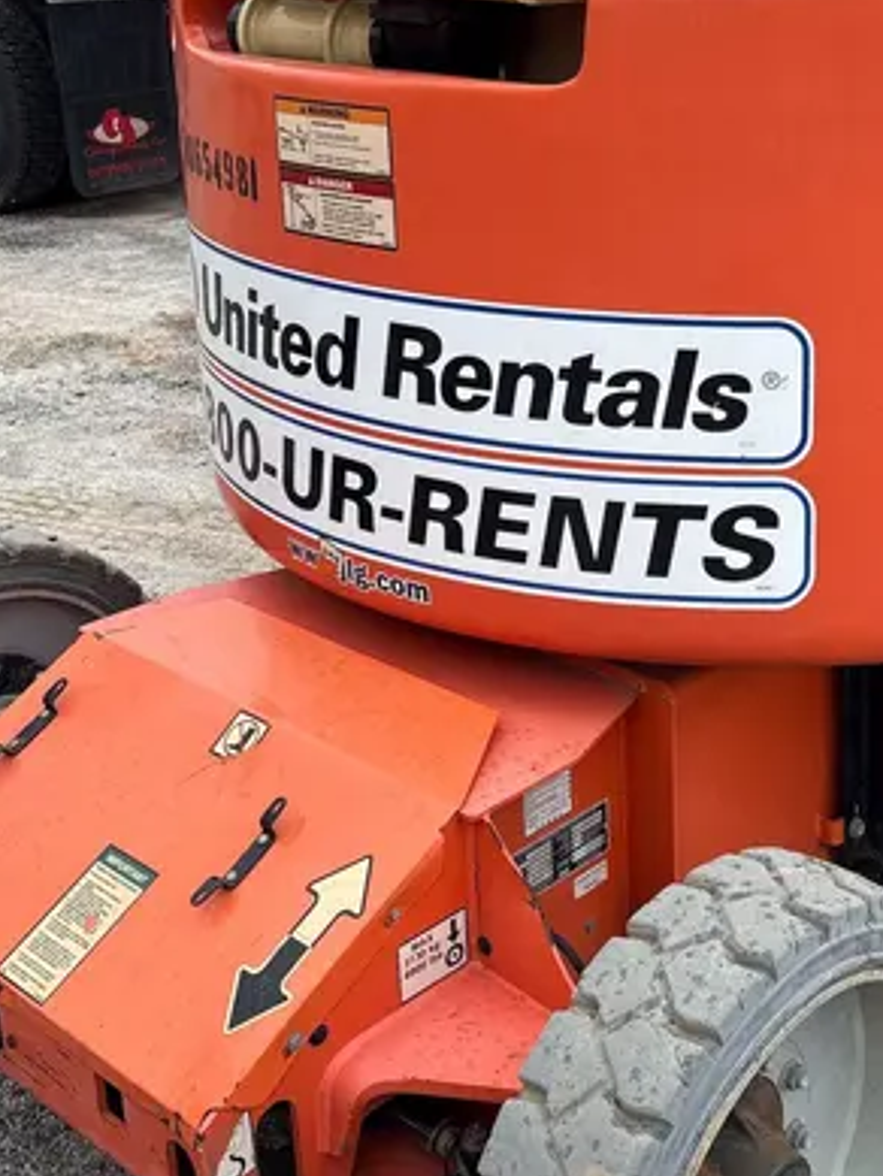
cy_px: 446
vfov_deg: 38.7
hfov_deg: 28.9
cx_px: 732
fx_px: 1666
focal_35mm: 49
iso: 32
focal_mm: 5.96
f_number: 1.6
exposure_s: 1/152
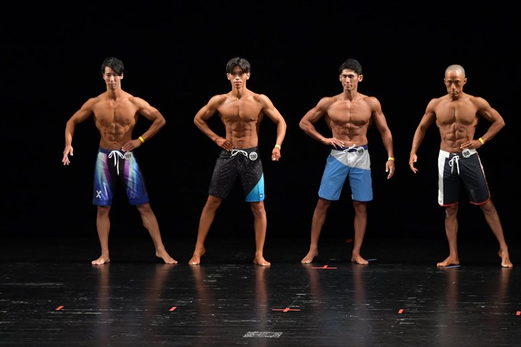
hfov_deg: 10.2
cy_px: 174
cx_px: 260
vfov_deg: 6.8
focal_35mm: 202
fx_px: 2922
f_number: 5.6
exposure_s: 1/400
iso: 3200
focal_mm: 135
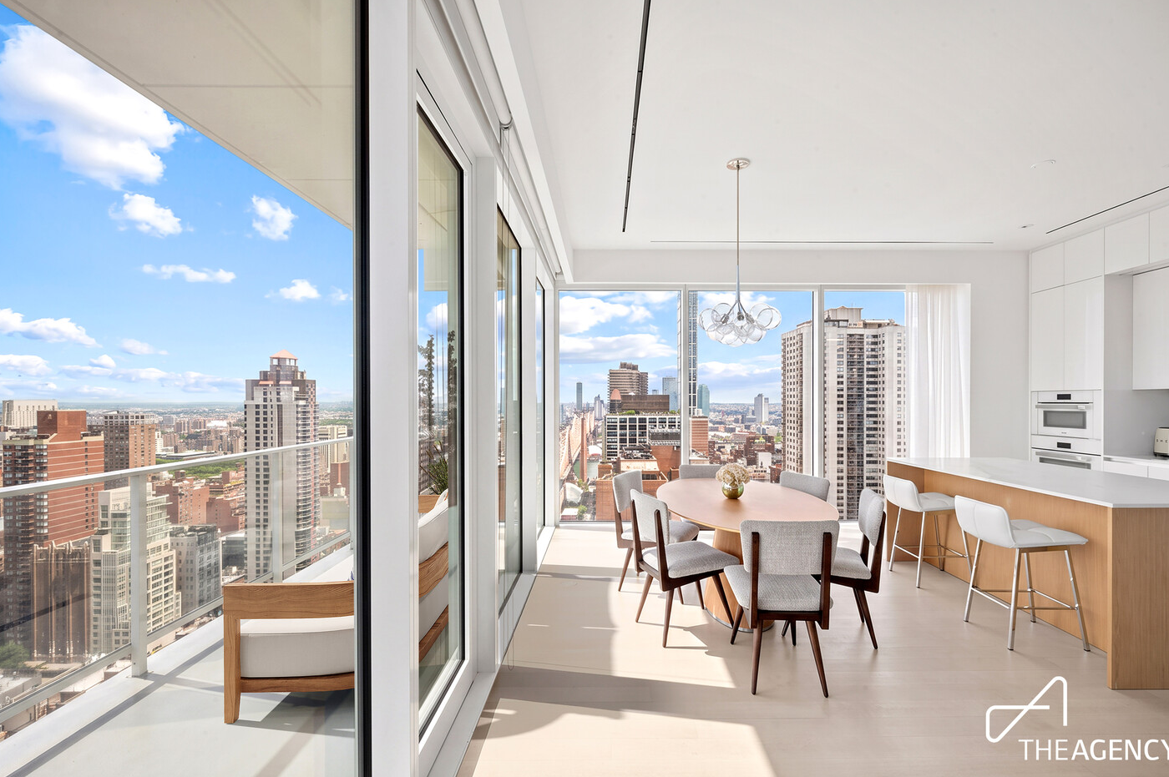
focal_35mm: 15
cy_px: 406
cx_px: 614
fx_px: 487
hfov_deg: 100.4
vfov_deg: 77.2
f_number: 18
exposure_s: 1/13
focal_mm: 14
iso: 250
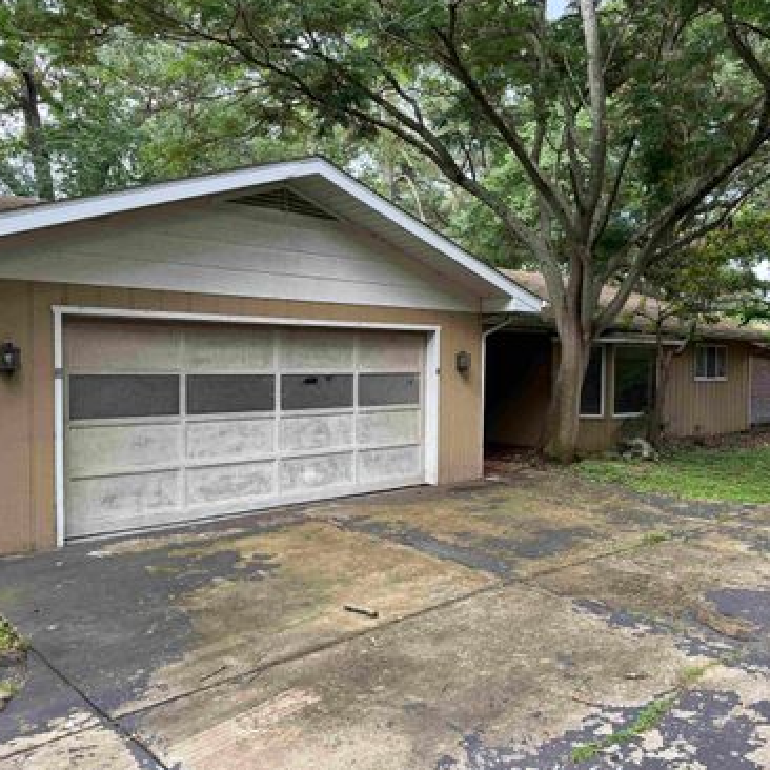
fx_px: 730
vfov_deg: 55.6
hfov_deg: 55.6
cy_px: 388
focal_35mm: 29
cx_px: 391
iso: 80
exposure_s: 1/208
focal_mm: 6.76
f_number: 1.78
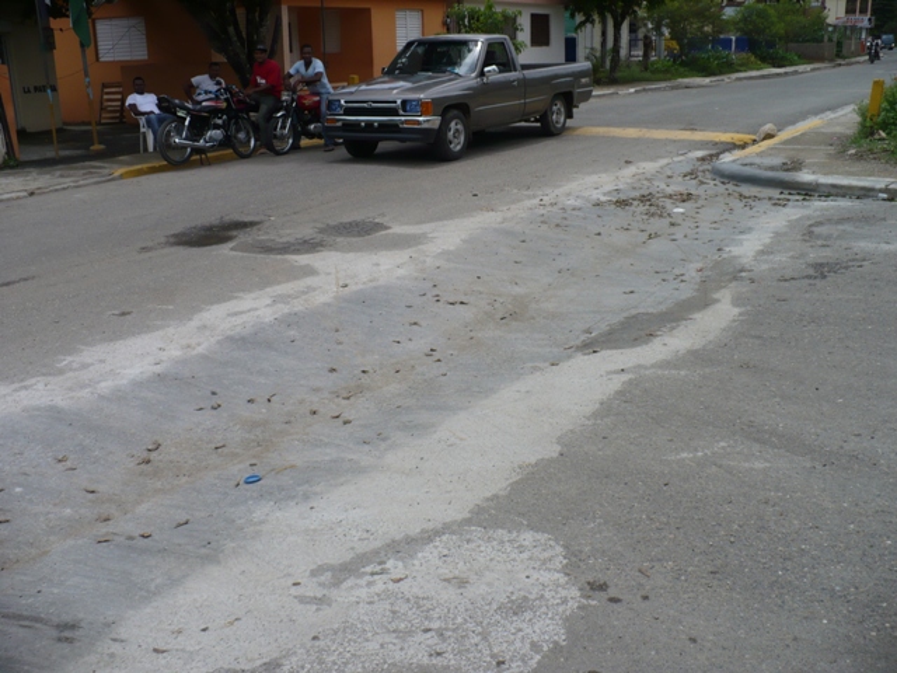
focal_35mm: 37
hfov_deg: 50.1
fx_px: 959
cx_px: 448
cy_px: 336
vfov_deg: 38.7
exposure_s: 1/320
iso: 100
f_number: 8
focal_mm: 6.1
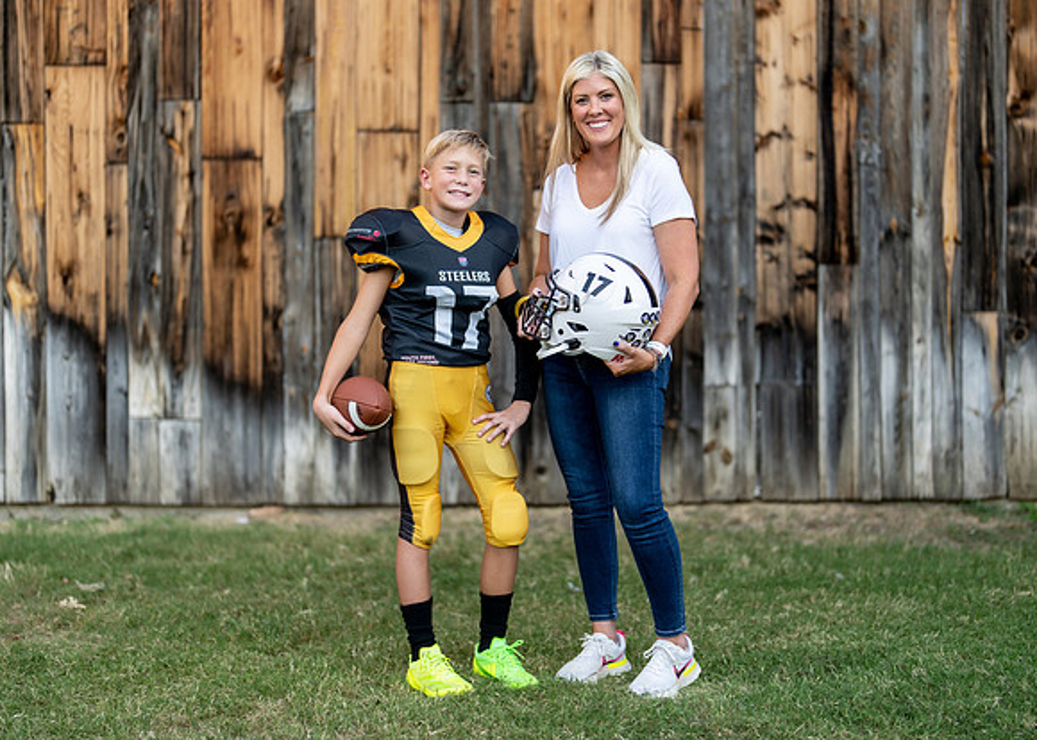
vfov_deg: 24.4
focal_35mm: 58
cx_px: 560
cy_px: 369
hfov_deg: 33.6
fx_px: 1715
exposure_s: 1/1600
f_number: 1.2
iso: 100
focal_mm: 50
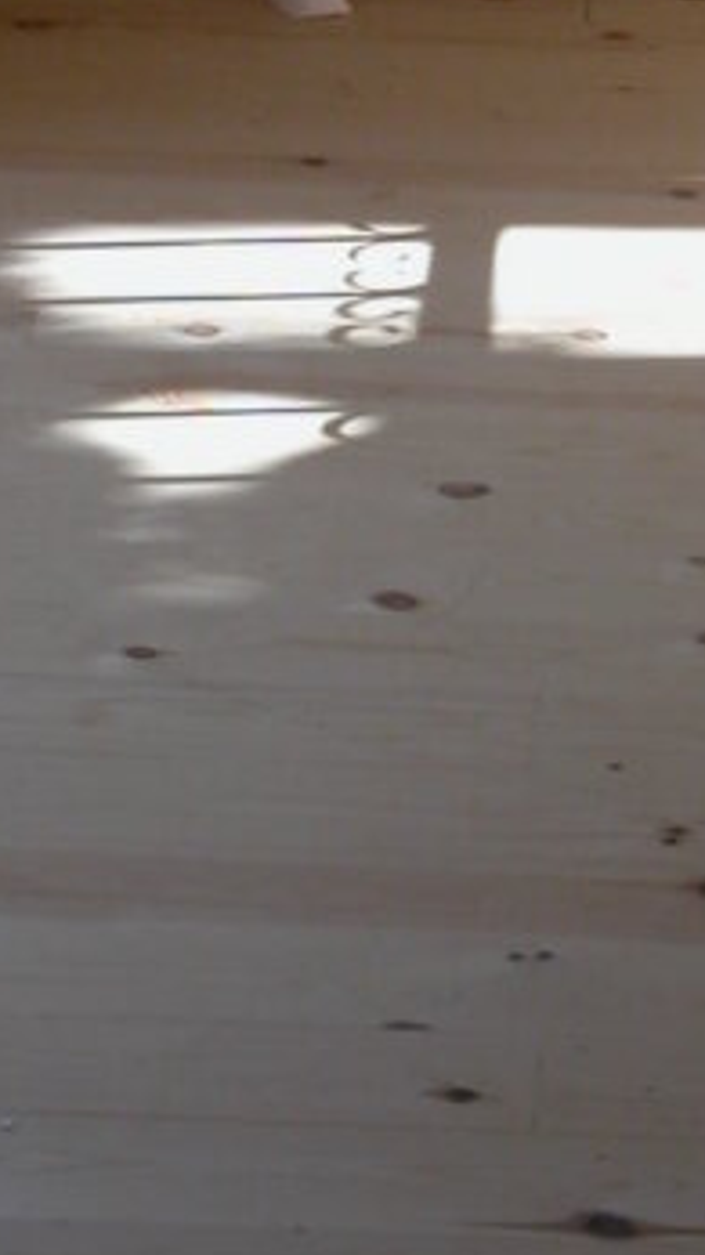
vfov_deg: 11.8
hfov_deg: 6.6
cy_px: 586
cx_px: 329
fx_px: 6086
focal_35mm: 183
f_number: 3.9
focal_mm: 14.7
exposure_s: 1/127
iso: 100
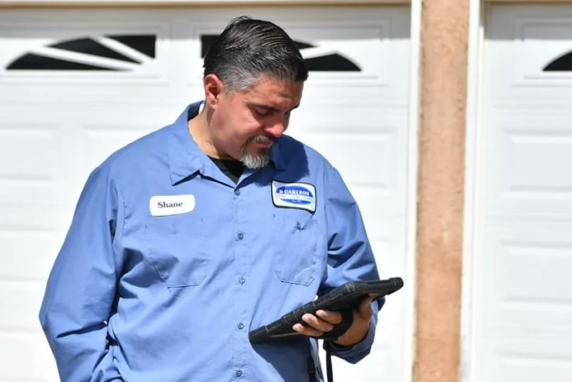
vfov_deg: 12.5
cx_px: 214
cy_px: 251
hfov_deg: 18.5
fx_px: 1748
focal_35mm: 110
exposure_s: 1/3200
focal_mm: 50
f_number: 2.8
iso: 125
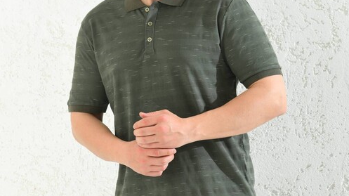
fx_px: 2340
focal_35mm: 253
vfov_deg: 4.8
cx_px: 174
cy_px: 110
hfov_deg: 8.5
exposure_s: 1/160
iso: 125
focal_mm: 160
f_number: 7.1
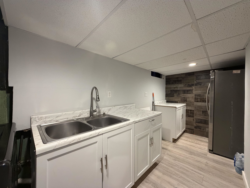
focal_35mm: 14
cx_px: 125
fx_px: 101
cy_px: 94
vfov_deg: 85.7
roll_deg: +0.8
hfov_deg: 102.1
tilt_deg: -1.1
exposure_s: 1/60
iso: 320
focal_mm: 2.22
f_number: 2.2
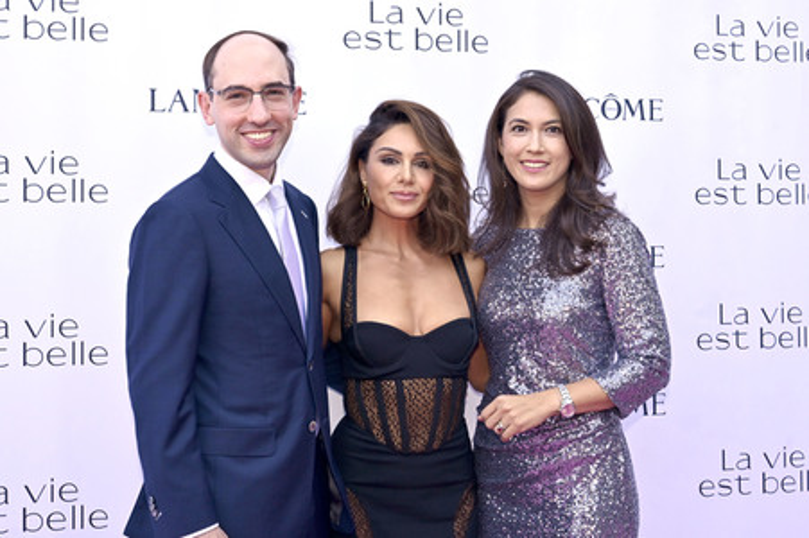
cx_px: 404
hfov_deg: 40.4
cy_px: 269
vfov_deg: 27.5
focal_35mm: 49
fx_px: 1100
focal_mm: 49
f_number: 7.1
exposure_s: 1/200
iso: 640
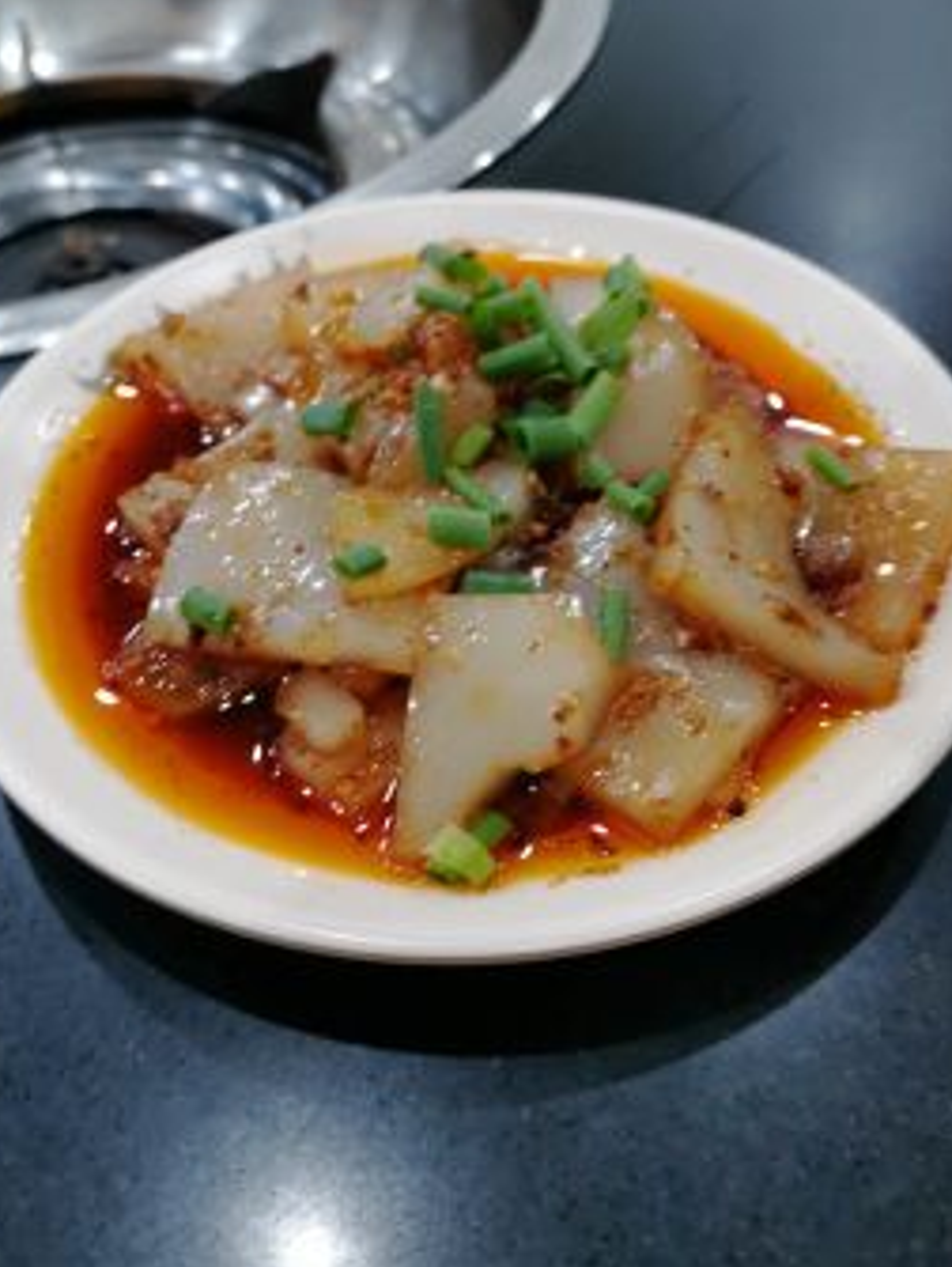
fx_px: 1135
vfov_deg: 58.2
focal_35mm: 31
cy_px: 586
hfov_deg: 45.5
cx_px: 450
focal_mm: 4.75
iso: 400
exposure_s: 1/50
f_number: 1.8
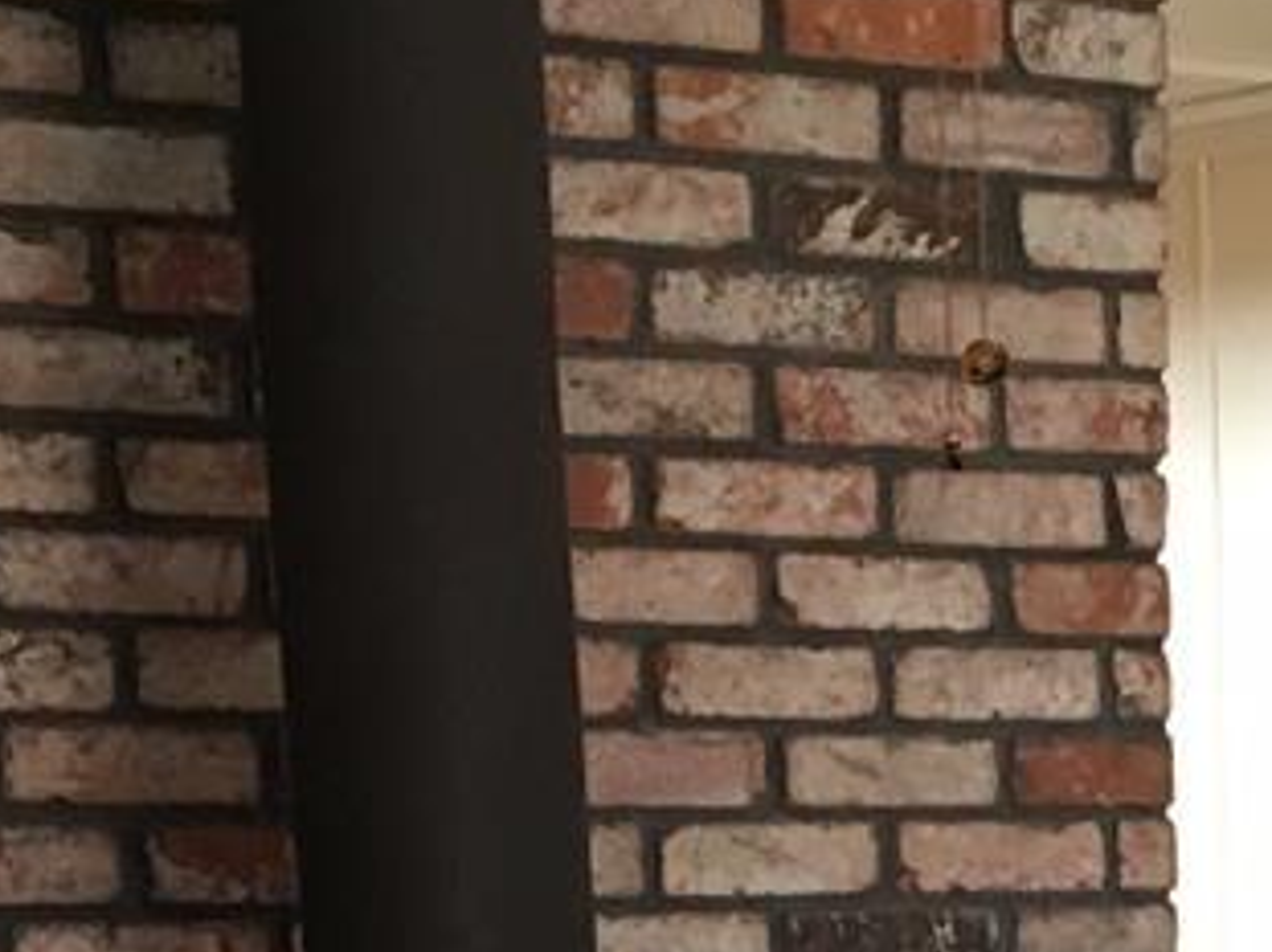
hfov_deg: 13.5
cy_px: 1814
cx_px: 1738
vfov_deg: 9.9
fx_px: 5142
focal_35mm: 140
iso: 100
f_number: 2.2
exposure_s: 1/30
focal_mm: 4.15
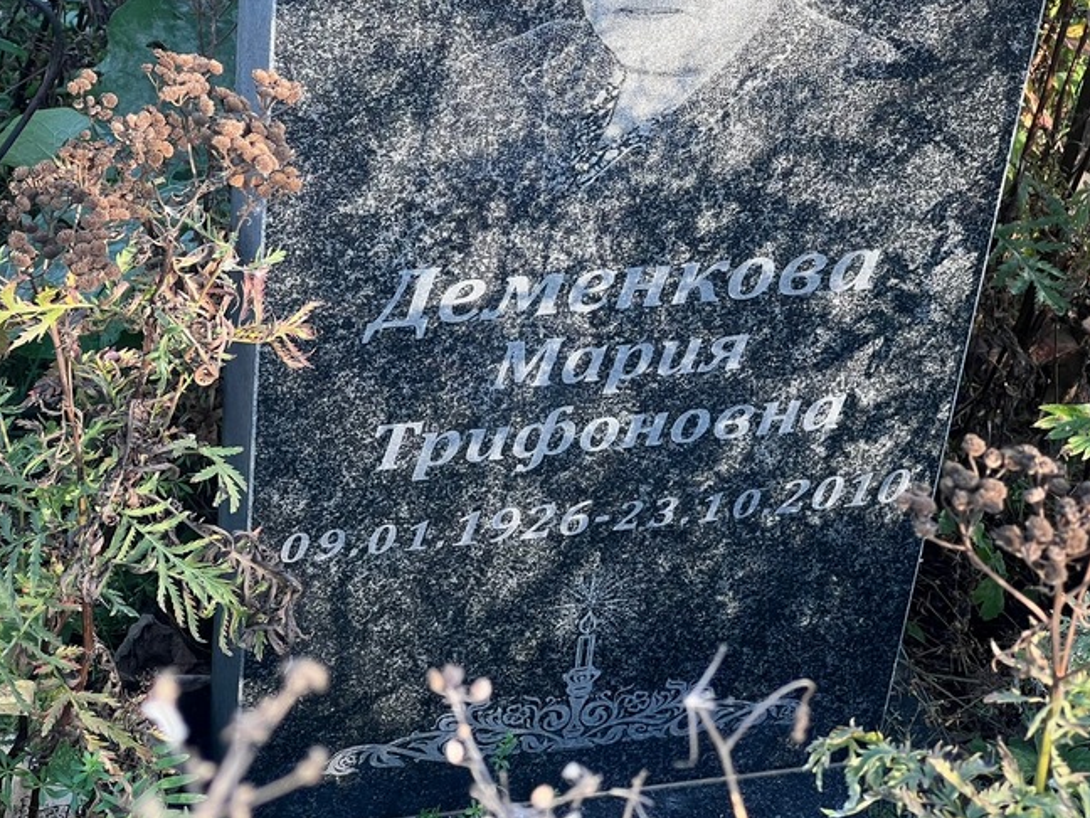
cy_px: 367
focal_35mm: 95
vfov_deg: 15.6
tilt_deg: -38.0
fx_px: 2991
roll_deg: -5.9
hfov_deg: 20.6
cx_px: 641
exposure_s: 1/99
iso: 50
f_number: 2.8
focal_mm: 9
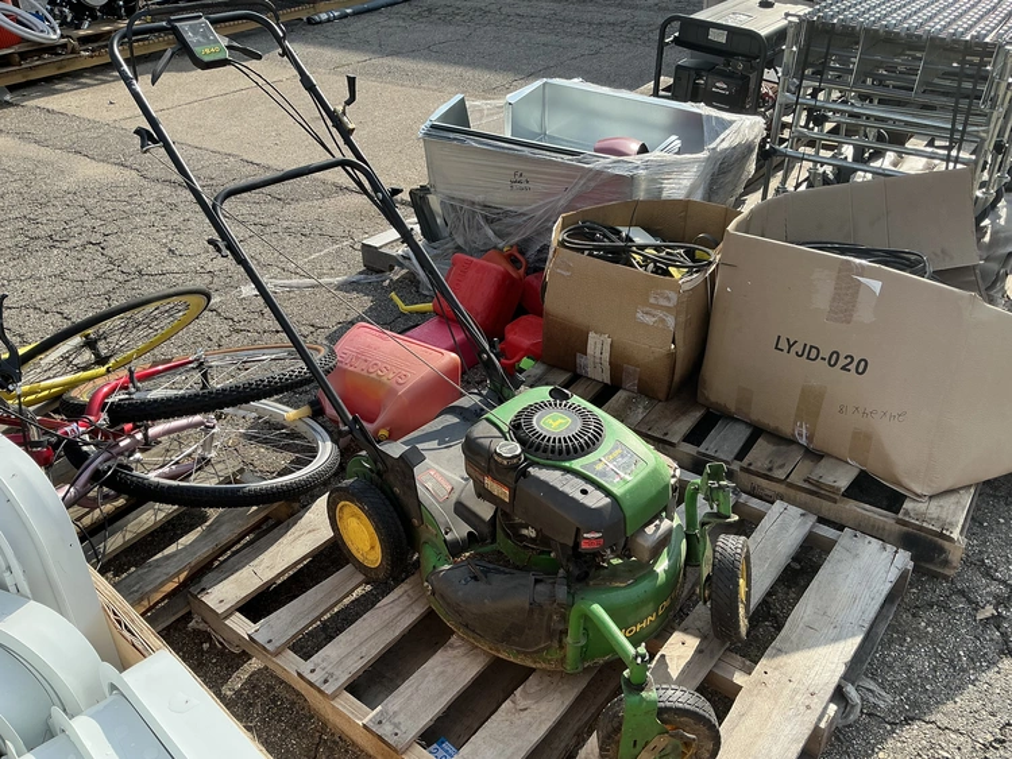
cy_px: 380
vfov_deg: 49.8
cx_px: 506
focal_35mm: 28
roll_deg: +1.9
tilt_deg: -31.2
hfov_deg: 63.4
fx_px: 819
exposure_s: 1/997
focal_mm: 3
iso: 25
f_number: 1.8
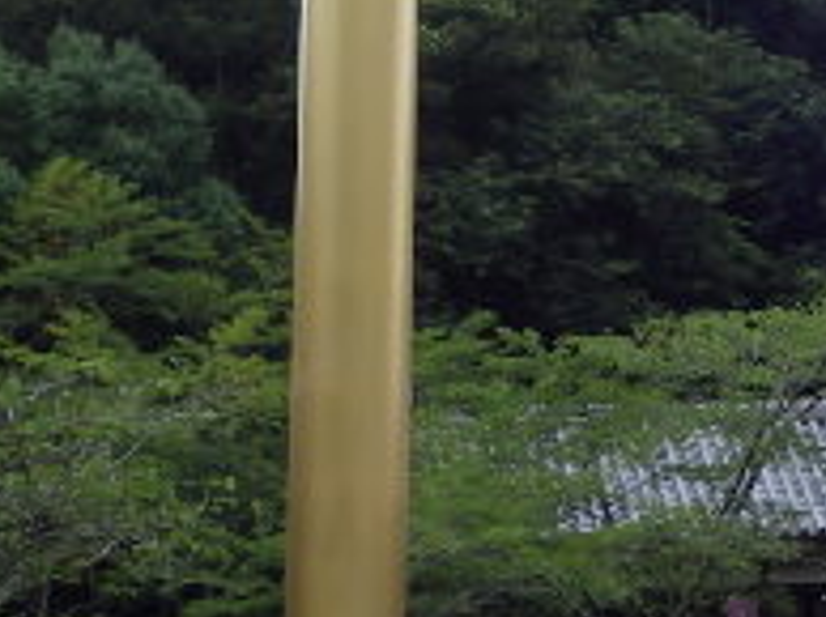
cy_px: 55
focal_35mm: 109
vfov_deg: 13.4
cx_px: 1001
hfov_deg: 17.2
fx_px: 2598
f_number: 3.3
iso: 125
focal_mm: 5.9
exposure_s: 1/320
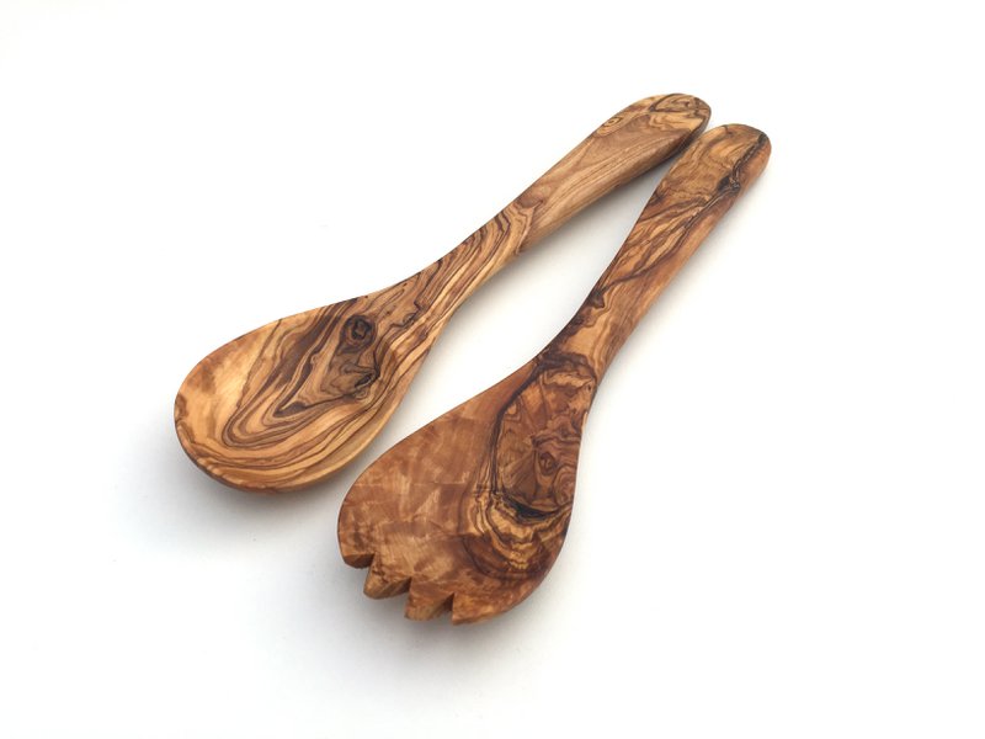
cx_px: 492
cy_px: 370
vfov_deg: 48.2
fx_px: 825
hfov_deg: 61.7
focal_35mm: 29
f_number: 2.2
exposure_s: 1/942
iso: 32
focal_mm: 4.15
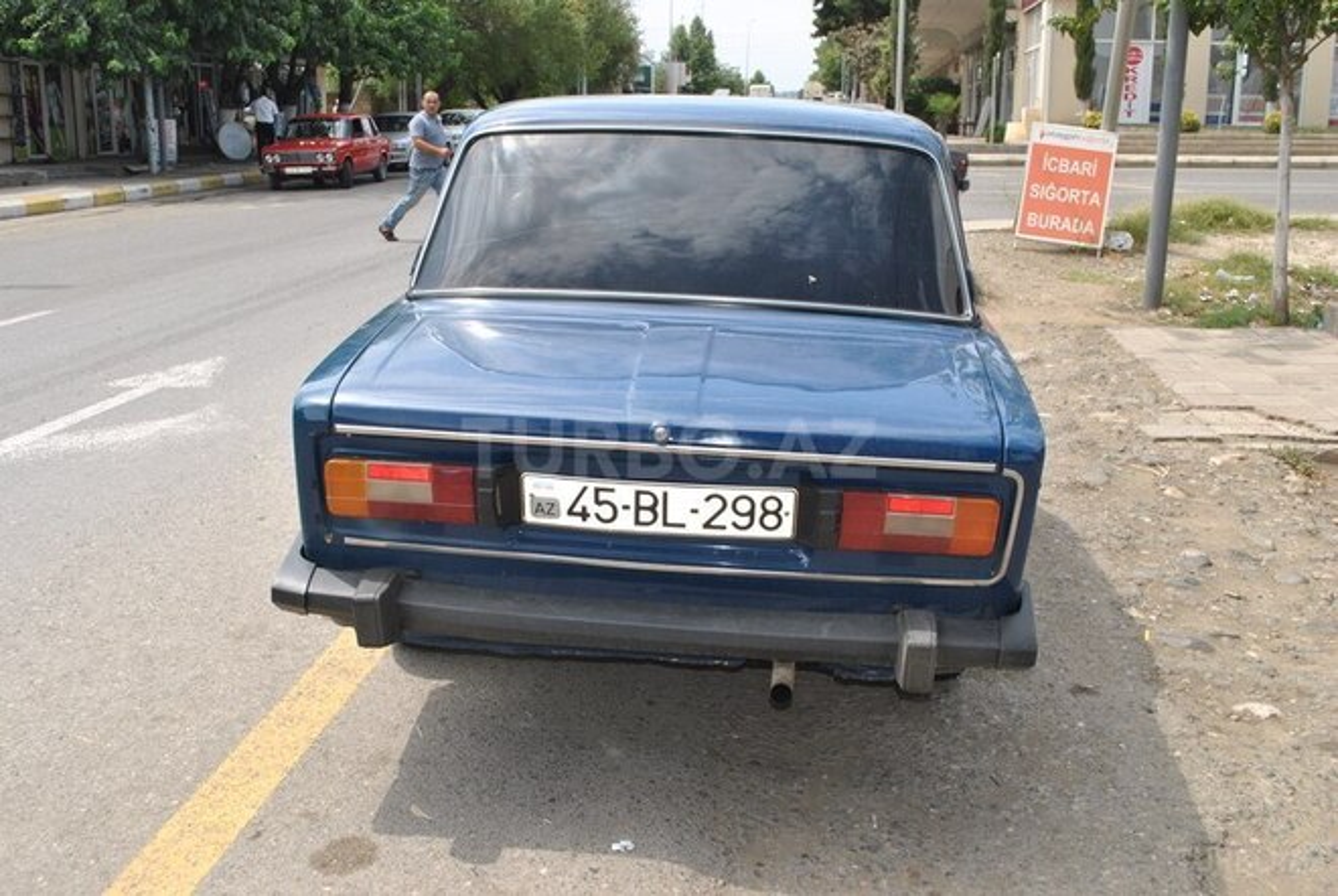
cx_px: 669
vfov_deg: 37.0
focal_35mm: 36
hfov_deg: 53.1
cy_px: 448
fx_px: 1340
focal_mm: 24
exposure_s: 1/200
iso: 100
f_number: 6.3
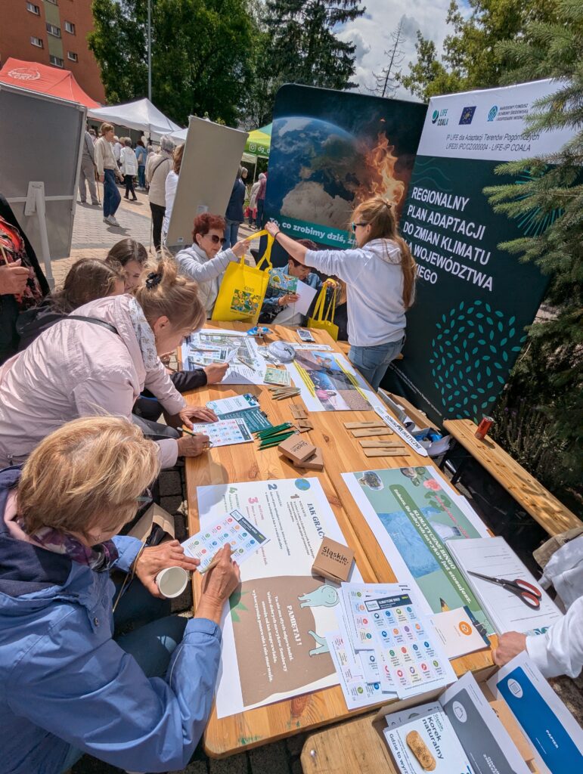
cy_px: 387
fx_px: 358
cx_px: 292
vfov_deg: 94.4
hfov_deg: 78.2
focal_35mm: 16
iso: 48
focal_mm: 2.35
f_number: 2.2
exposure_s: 1/4902
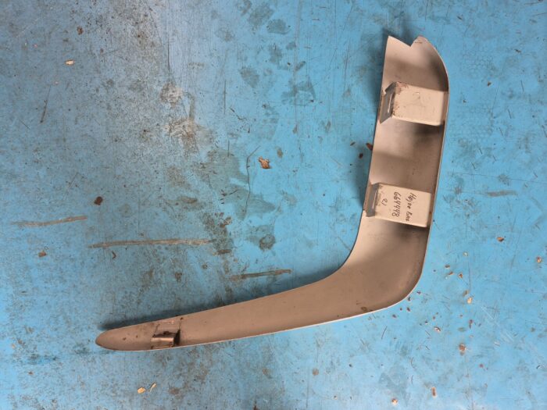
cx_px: 274
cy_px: 205
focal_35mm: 23
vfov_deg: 58.9
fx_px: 363
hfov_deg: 73.9
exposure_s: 1/100
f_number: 1.8
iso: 80
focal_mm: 5.4
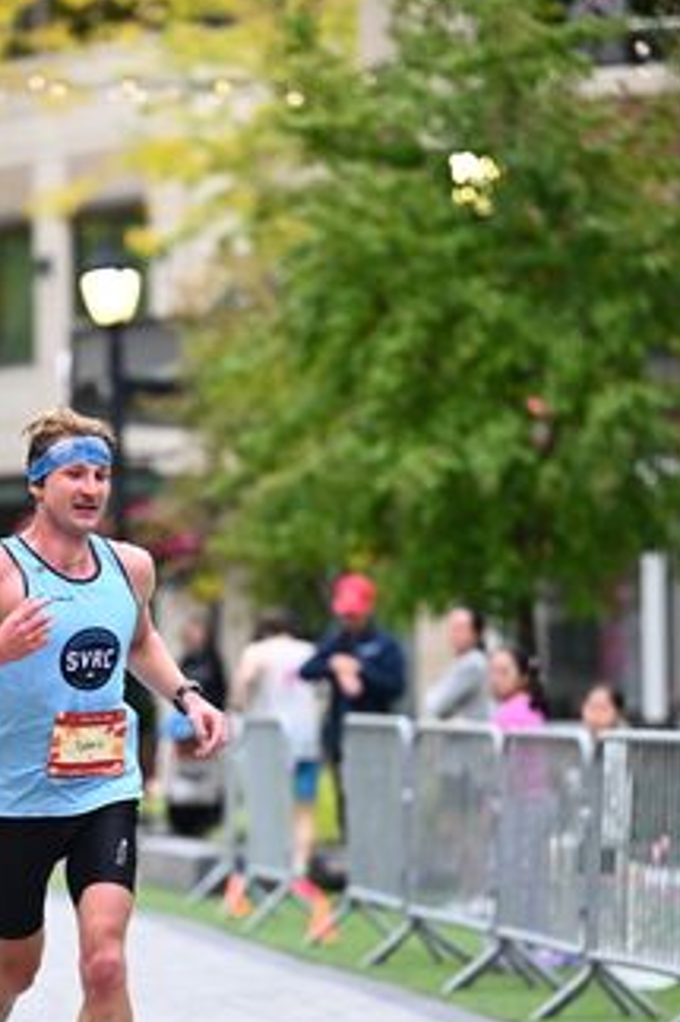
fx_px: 6523
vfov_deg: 8.9
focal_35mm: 230
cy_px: 671
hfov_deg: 6.0
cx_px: 147
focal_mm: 135
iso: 1600
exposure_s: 1/800
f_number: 2.8
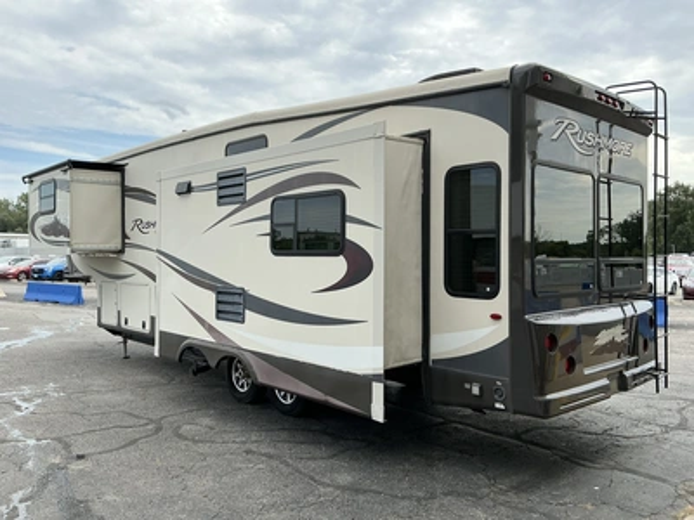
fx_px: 561
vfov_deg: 49.7
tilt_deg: -2.0
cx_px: 347
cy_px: 260
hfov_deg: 63.4
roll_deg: -0.5
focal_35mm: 28
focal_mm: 3
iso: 25
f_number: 1.8
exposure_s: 1/1035
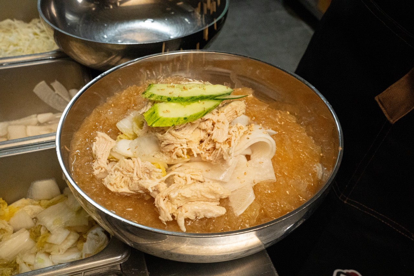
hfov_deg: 47.2
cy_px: 138
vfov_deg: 32.5
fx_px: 474
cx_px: 207
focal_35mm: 41
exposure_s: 1/160
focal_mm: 41.2
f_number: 14
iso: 16000
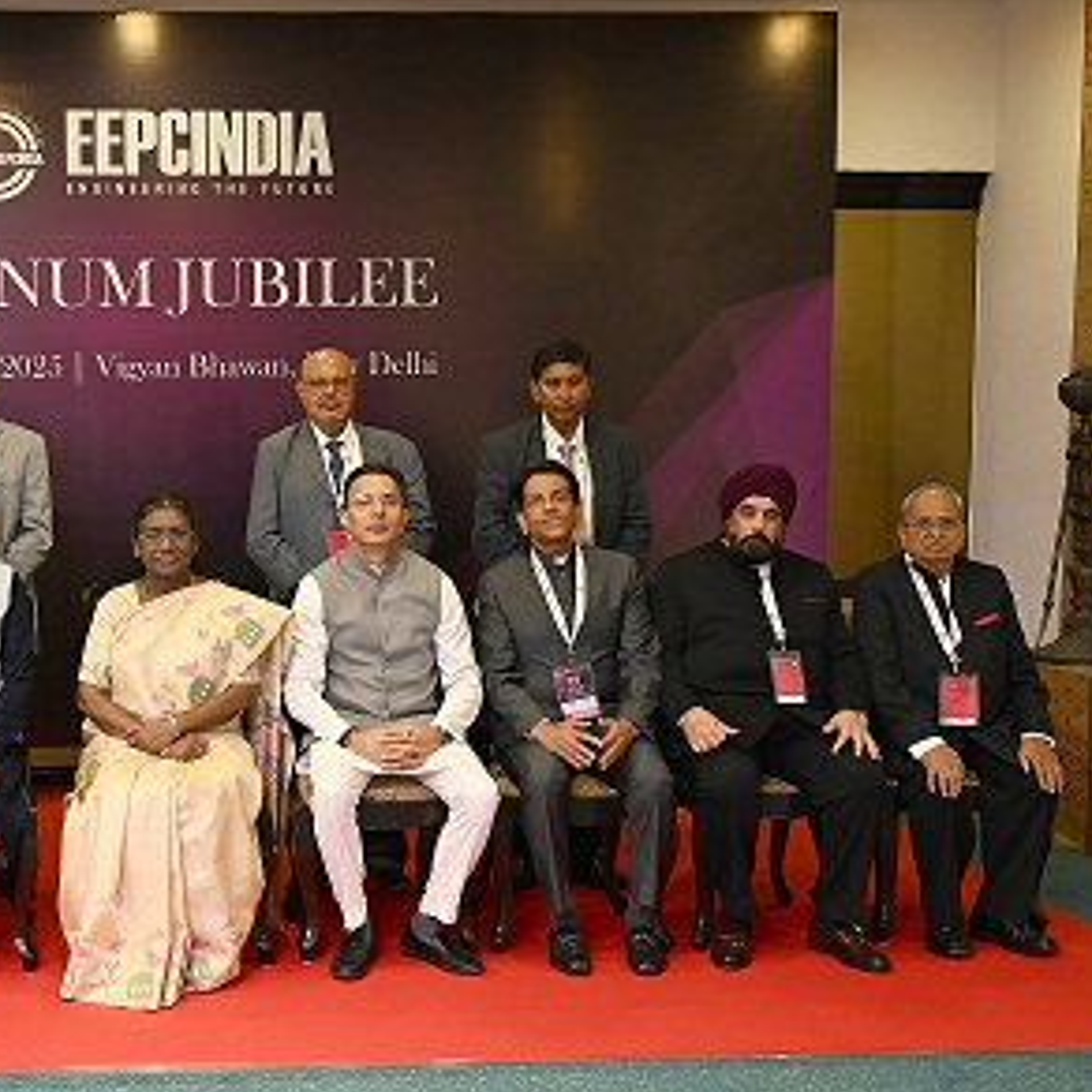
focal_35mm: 46
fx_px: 1633
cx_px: 135
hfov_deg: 35.1
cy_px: 516
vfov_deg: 37.0
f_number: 3.2
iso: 1600
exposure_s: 1/125
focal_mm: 30.5
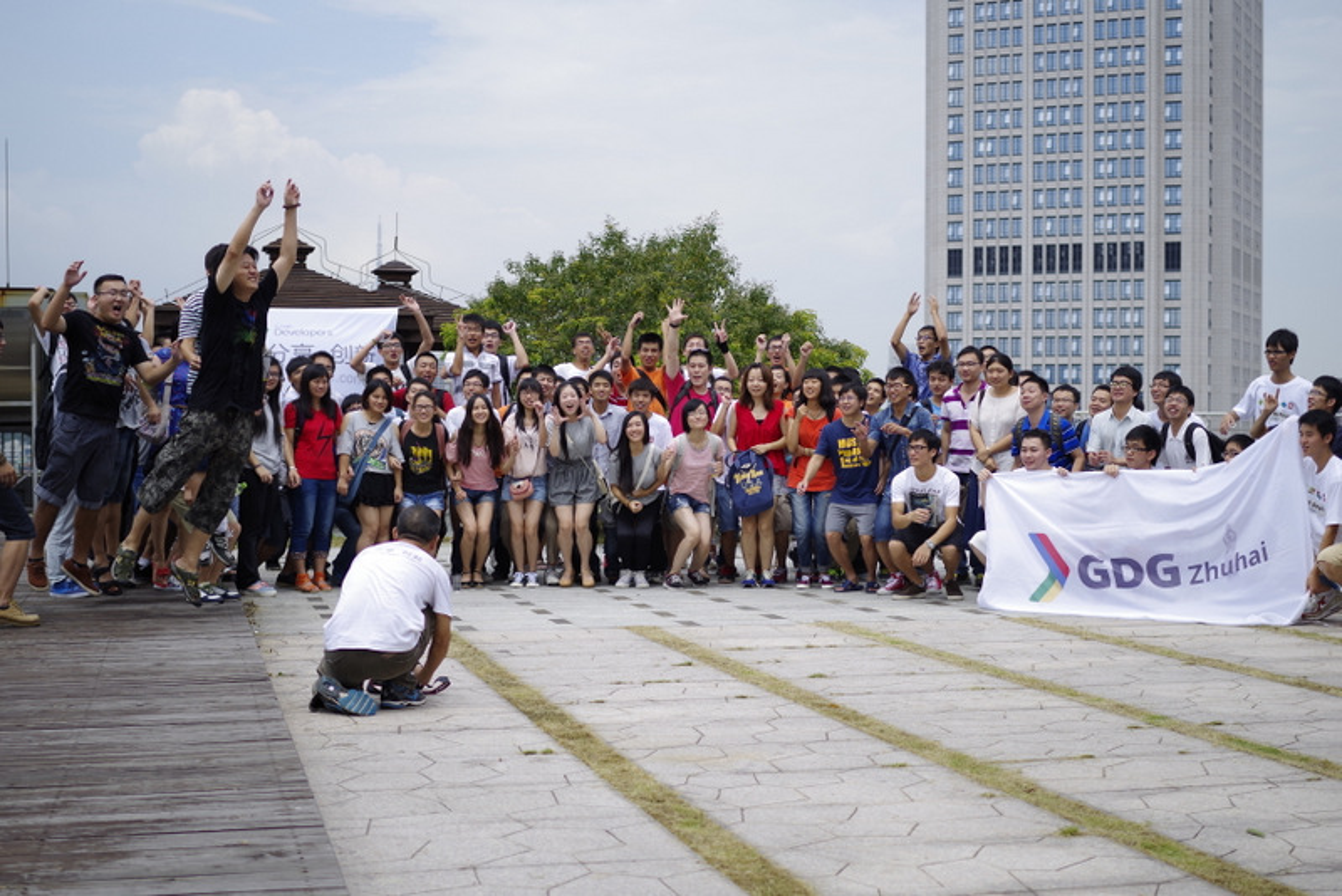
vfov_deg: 26.0
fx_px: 1939
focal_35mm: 52
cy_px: 448
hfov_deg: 38.2
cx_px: 671
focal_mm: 35
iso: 100
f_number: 2.4
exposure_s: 1/2000
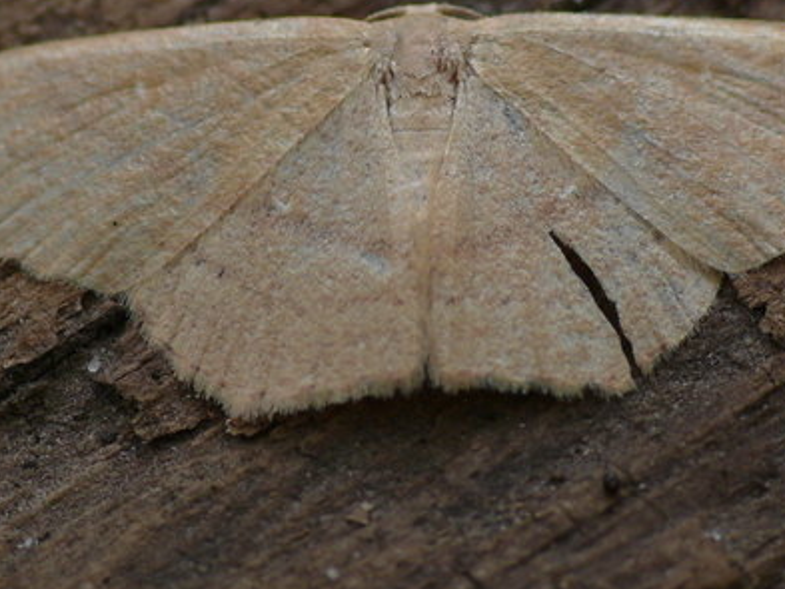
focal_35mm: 245
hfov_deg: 8.1
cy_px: 162
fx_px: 5558
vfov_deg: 6.1
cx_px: 450
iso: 100
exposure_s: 1/20
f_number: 3.6
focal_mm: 23.8
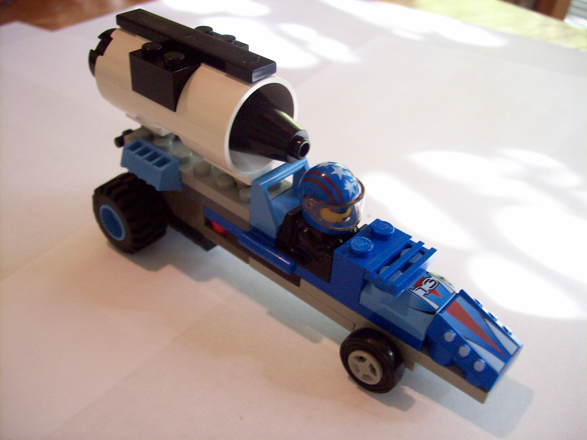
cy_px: 220
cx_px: 294
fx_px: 610
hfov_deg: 51.4
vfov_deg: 39.6
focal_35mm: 36
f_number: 2.7
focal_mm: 6
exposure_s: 1/22.1
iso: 160
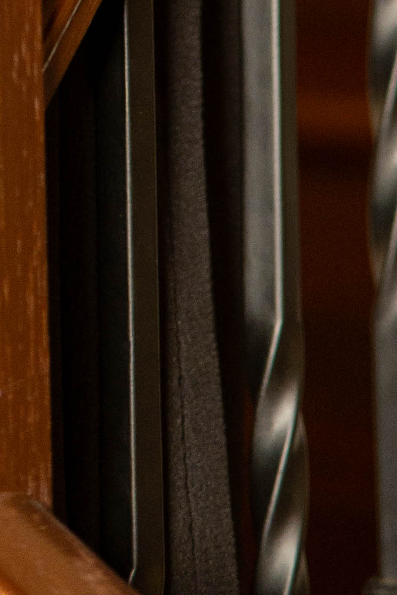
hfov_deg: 2.6
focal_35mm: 531
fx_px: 8783
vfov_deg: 3.8
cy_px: -1180
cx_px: -432
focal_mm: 85
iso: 400
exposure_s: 1/200
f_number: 2
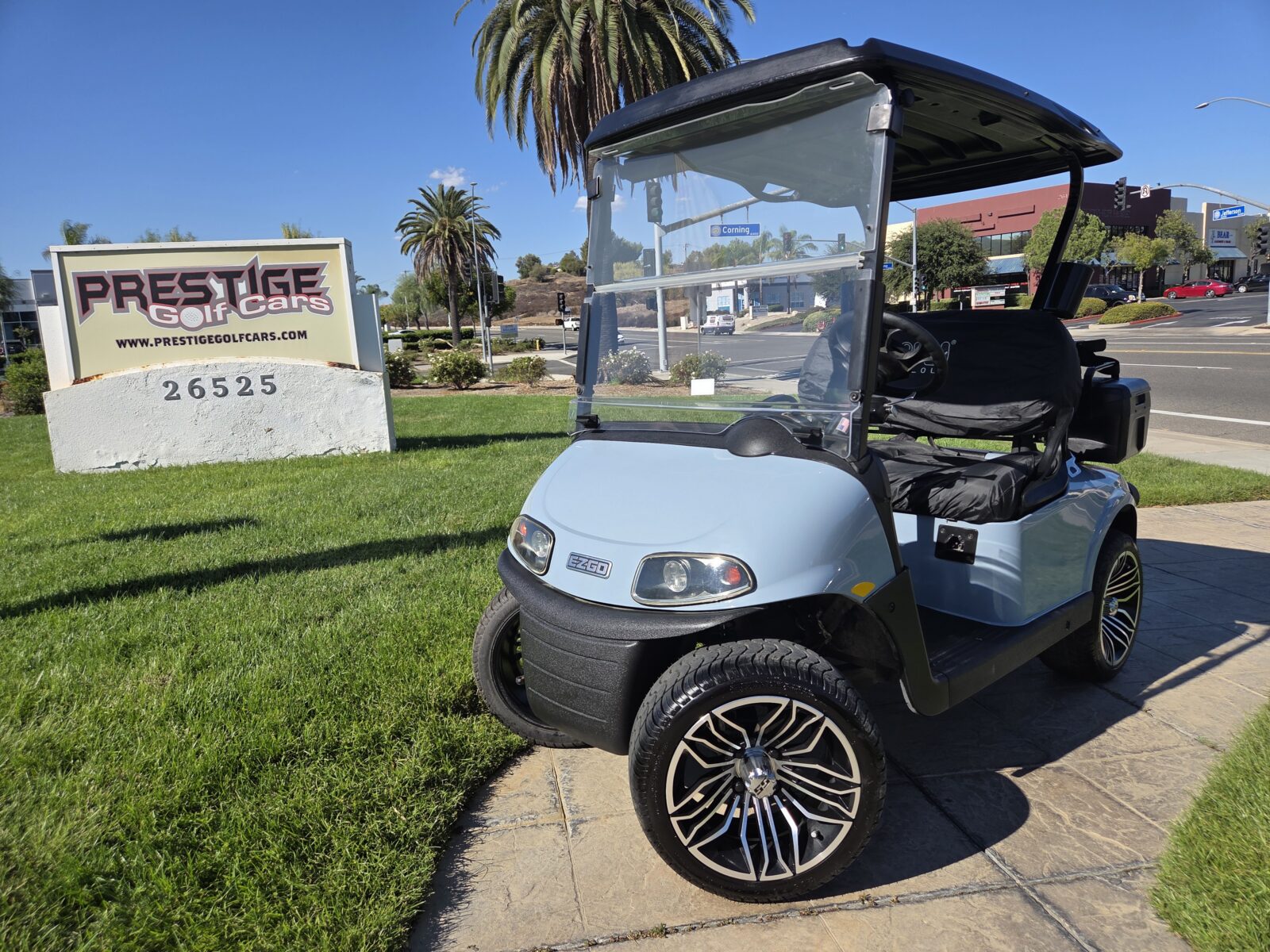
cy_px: 476
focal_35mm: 23
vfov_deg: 58.9
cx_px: 635
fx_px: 844
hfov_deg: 73.9
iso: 80
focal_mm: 5.4
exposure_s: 1/4885
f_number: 1.8
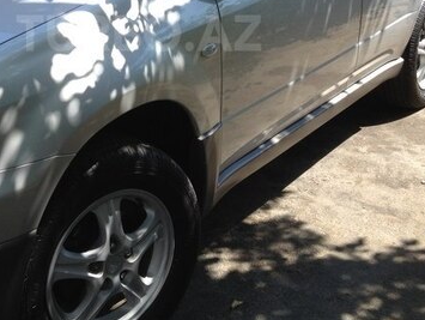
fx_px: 799
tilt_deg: -14.7
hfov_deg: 29.6
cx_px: 139
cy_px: 33
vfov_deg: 22.1
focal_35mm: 65
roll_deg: +4.8
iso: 50
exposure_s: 1/502
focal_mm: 4.28
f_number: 2.4
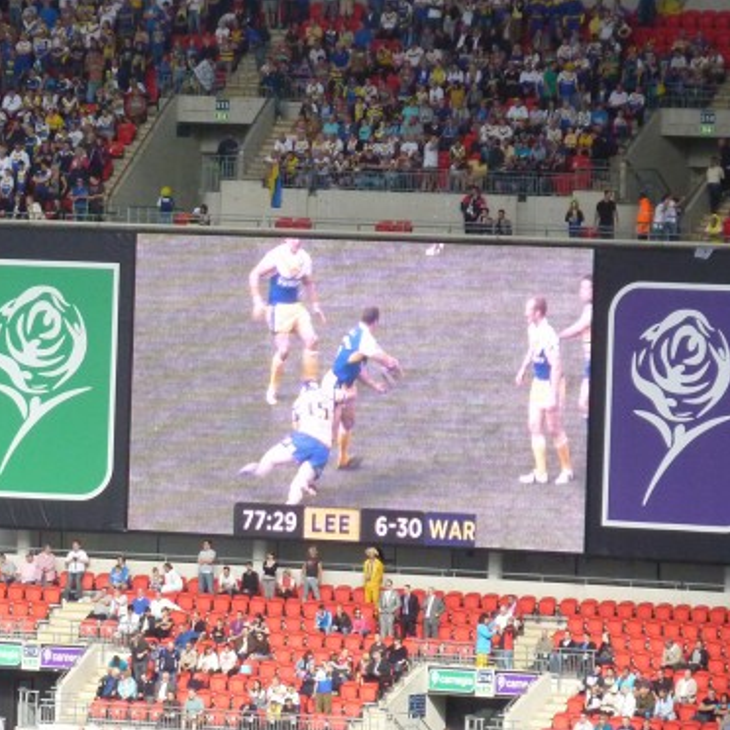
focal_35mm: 335
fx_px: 7993
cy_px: 366
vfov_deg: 5.2
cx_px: 343
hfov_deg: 5.2
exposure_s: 1/320
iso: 400
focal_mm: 32.1
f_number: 4.5
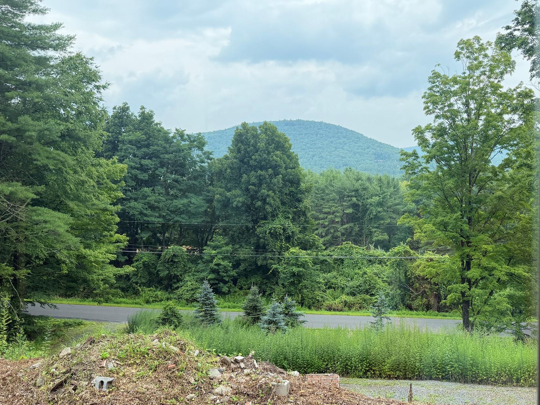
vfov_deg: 45.4
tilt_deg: -1.5
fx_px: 484
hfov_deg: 57.7
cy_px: 216
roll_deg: +0.5
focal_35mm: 31
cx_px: 333
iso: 100
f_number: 1.78
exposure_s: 1/1018
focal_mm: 6.76
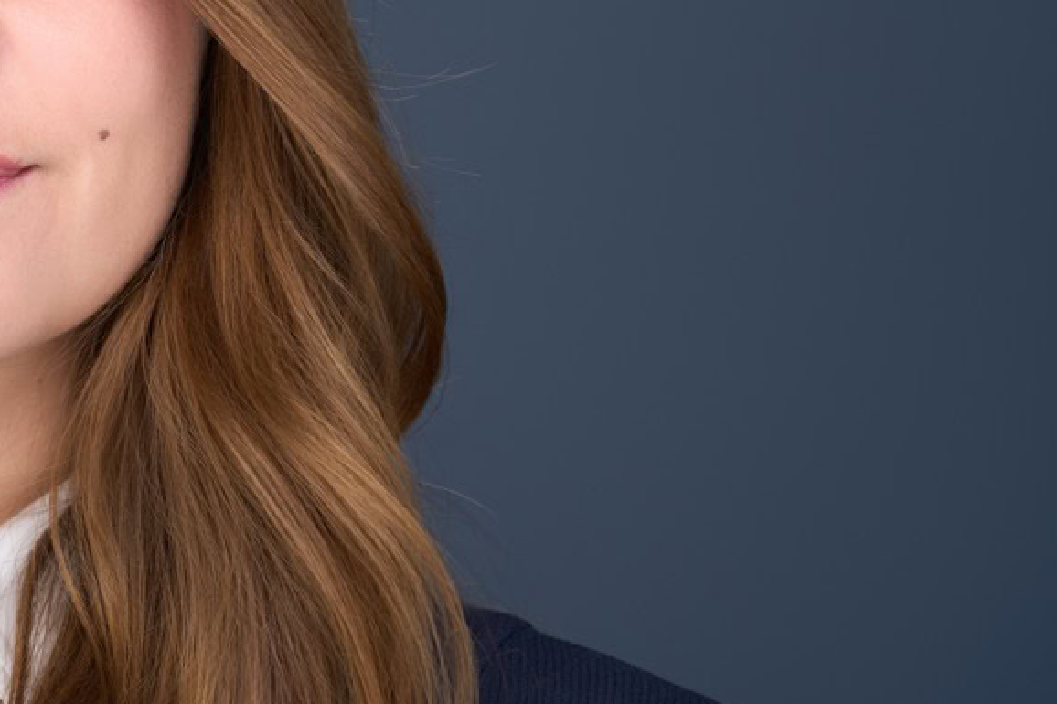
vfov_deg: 7.0
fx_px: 5782
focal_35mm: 197
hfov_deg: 10.4
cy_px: 209
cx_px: 2
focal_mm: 89
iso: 100
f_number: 4.5
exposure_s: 1/250
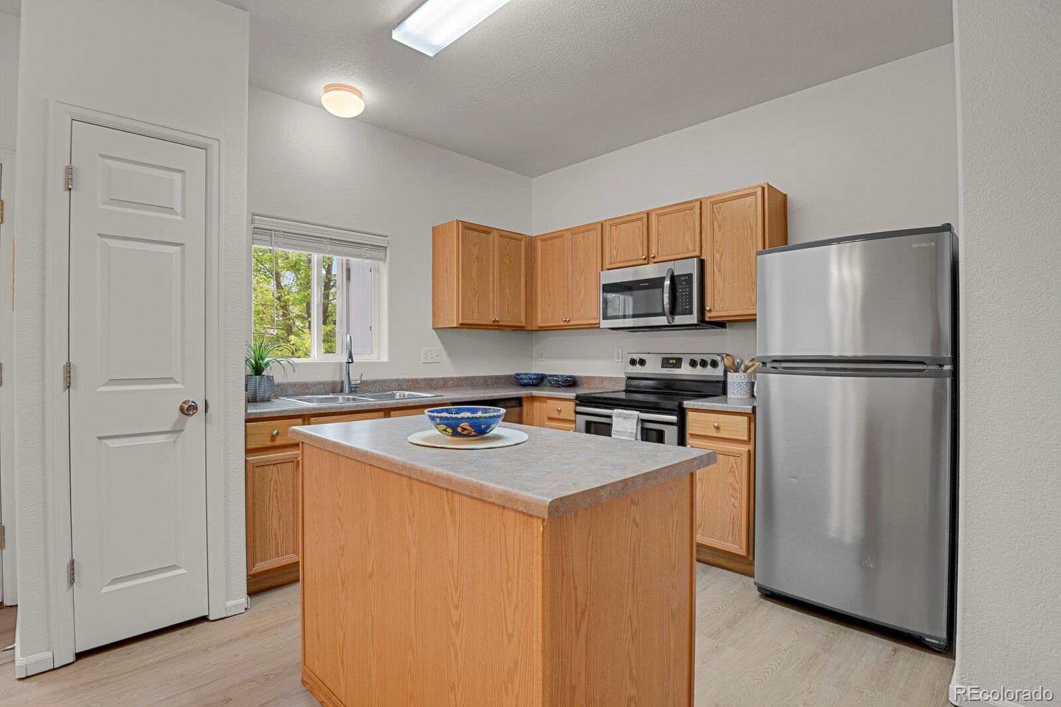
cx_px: 530
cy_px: 354
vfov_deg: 70.4
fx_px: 501
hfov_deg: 93.3
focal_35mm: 17
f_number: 6.3
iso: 250
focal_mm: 17
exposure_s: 1.6
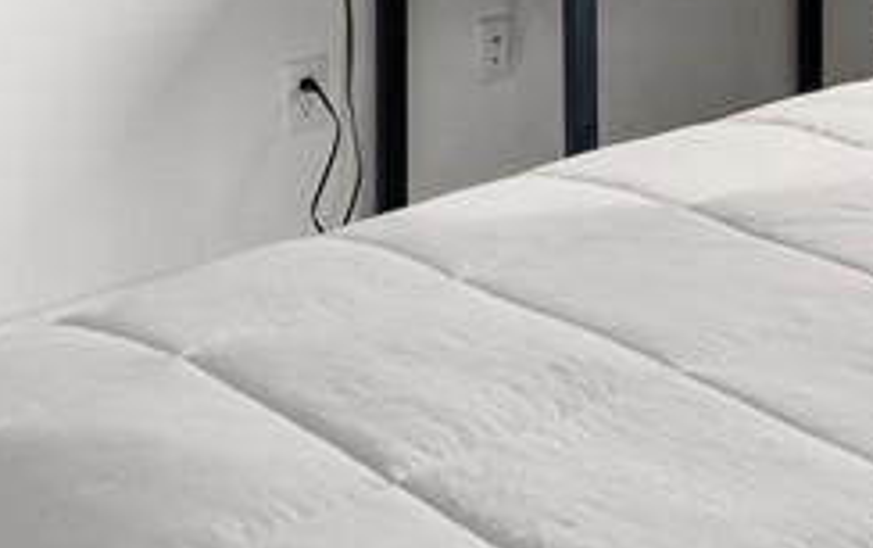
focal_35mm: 77
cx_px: 723
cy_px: -444
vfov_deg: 14.8
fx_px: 1834
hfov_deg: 26.2
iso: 400
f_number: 8
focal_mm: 17
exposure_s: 1/60
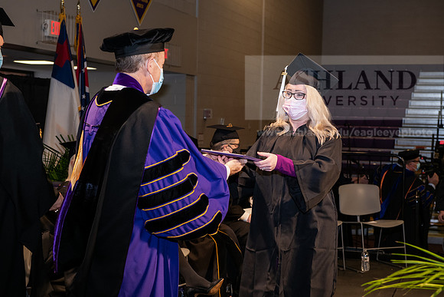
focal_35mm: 62
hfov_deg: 32.4
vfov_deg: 21.9
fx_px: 765
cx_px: 222
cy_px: 148
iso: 1600
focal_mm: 62
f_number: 6.3
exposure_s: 1/200
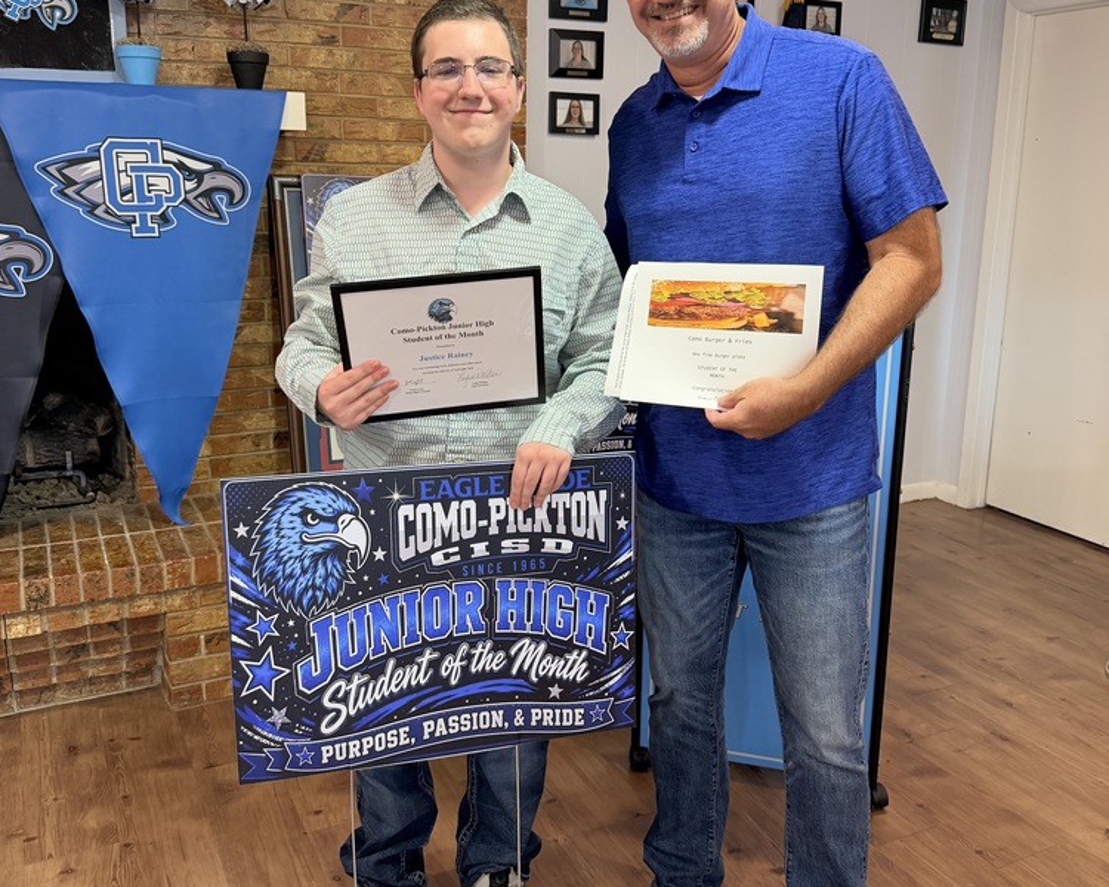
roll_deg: -1.1
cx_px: 566
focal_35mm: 32
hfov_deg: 55.7
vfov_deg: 45.7
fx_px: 1050
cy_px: 378
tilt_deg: -10.9
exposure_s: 1/60
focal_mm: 6.76
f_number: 1.78
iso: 160
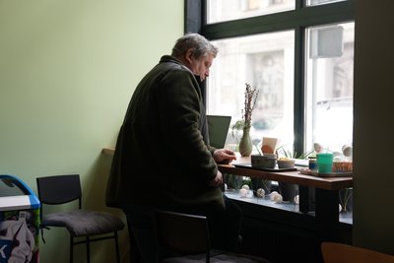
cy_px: 132
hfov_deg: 28.8
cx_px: 197
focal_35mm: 70
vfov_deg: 19.5
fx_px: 766
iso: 200
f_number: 4
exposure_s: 1/80
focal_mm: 70
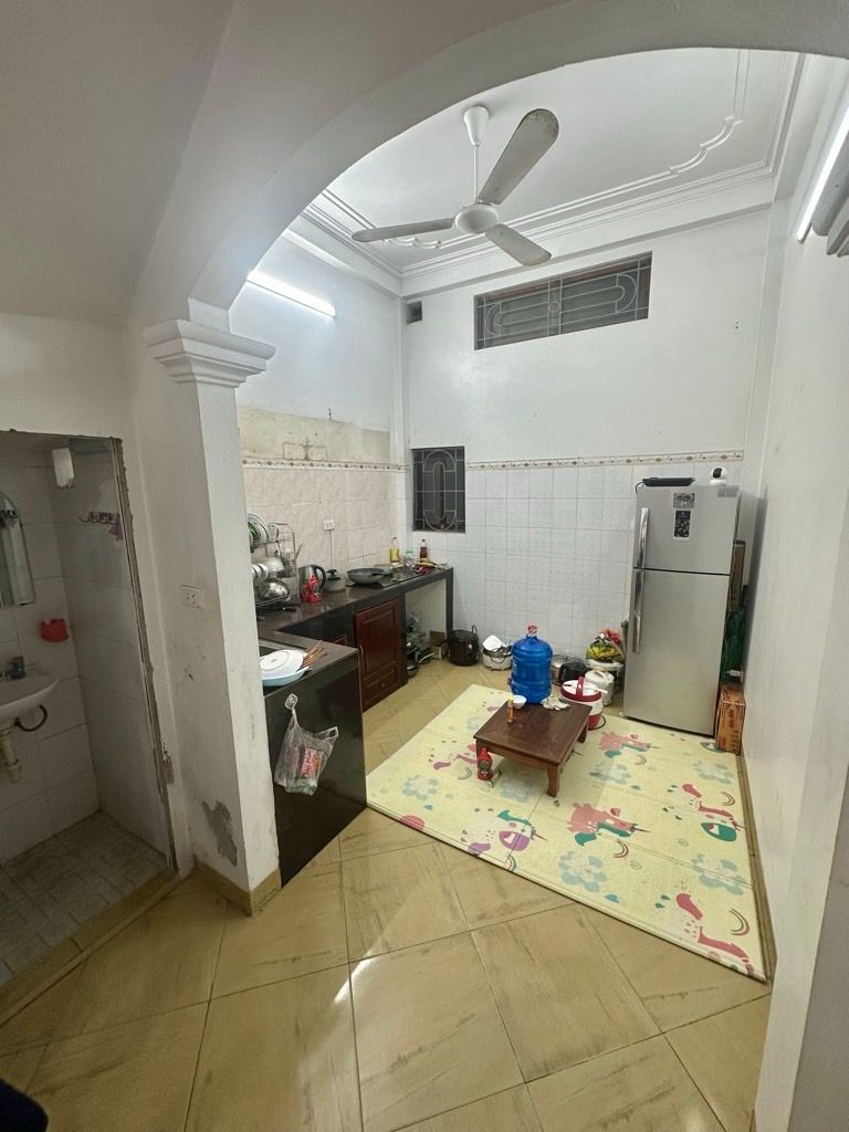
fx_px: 458
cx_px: 424
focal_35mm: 14
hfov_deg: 85.7
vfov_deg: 102.1
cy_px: 566
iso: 160
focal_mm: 2.22
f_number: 2.2
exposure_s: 1/100
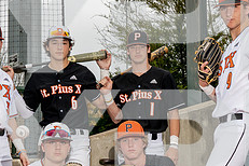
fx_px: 609
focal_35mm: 88
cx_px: 94
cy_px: 147
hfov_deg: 23.1
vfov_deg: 15.4
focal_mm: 35
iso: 320
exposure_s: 1/250
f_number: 8
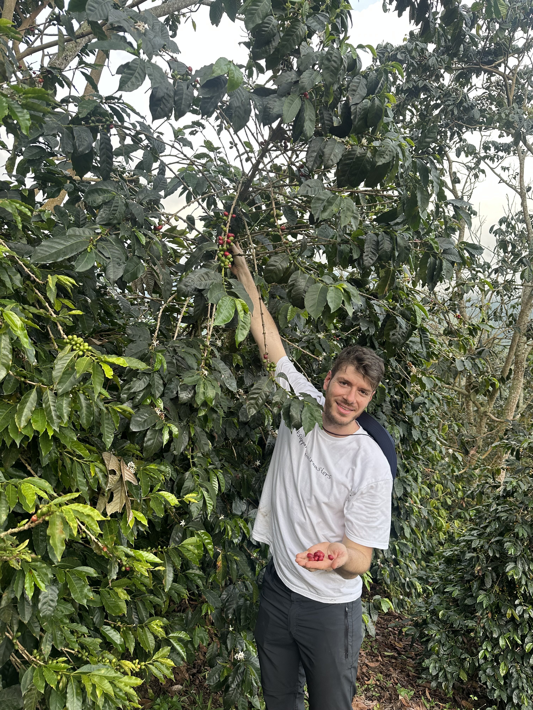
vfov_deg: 71.6
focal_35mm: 24
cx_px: 266
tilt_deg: -6.6
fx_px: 493
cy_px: 355
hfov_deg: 56.8
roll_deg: -3.8
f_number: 1.78
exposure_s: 1/240
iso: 80
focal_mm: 6.86
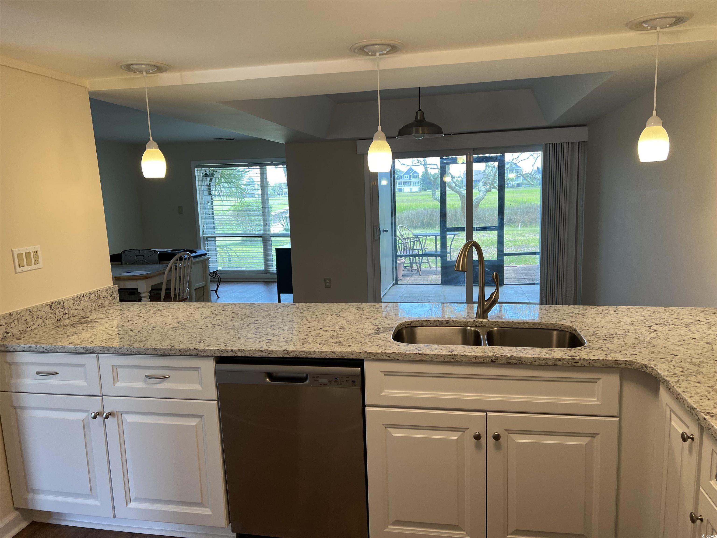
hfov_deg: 67.3
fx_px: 539
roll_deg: +2.2
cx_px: 358
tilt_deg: -8.4
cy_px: 269
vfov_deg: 53.1
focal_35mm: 26
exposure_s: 1/120
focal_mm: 5.7
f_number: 1.5
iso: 64
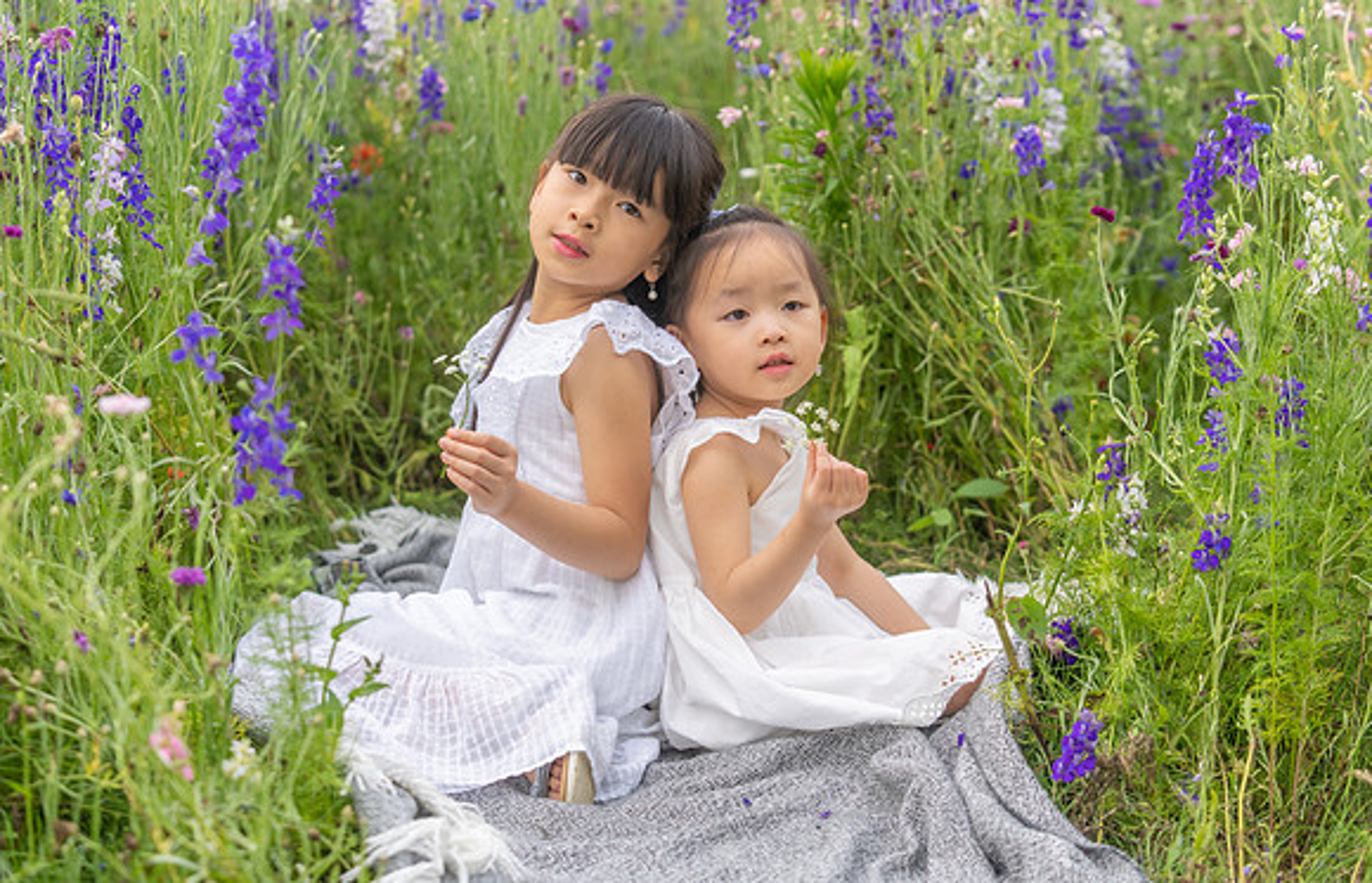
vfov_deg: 17.7
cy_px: 470
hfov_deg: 27.3
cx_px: 710
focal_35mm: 75
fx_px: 2826
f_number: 3.5
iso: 250
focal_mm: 70
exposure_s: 1/400
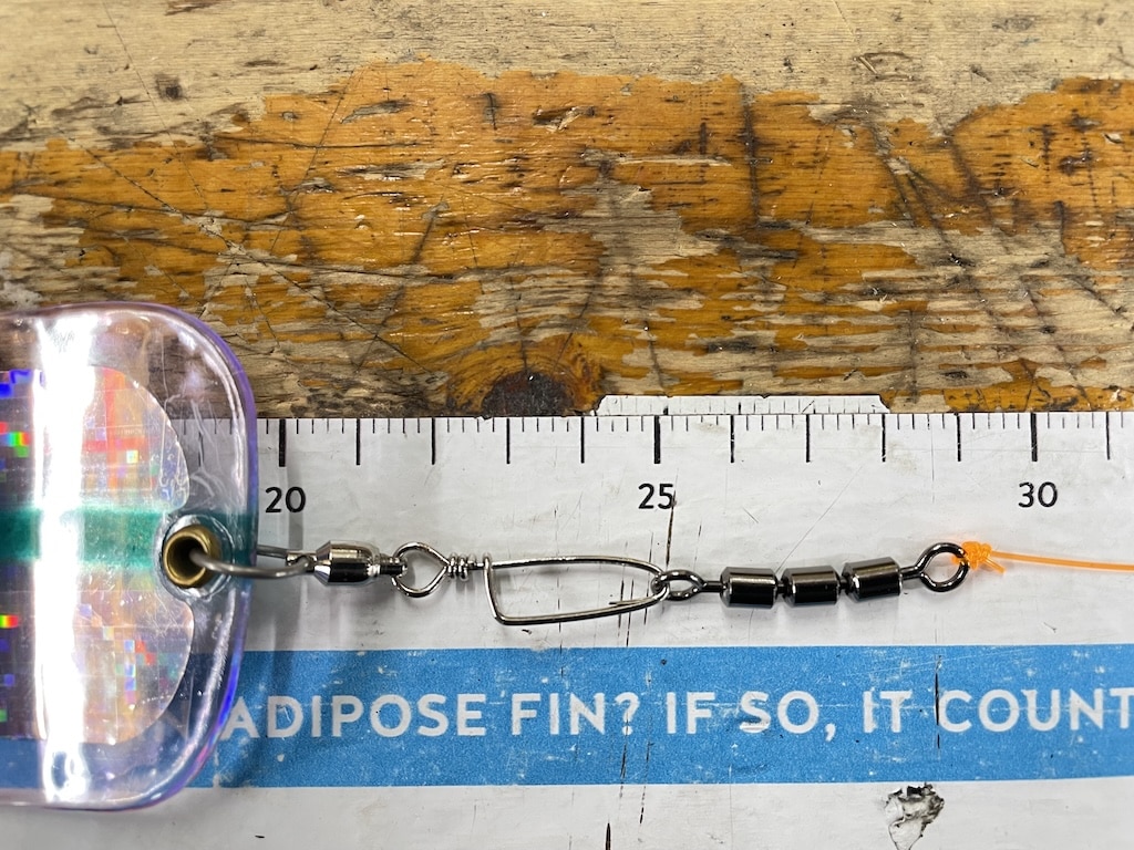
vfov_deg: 53.1
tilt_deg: -88.4
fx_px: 852
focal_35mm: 26
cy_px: 425
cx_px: 567
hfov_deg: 67.3
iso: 80
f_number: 1.6
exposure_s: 1/60
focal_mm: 4.2
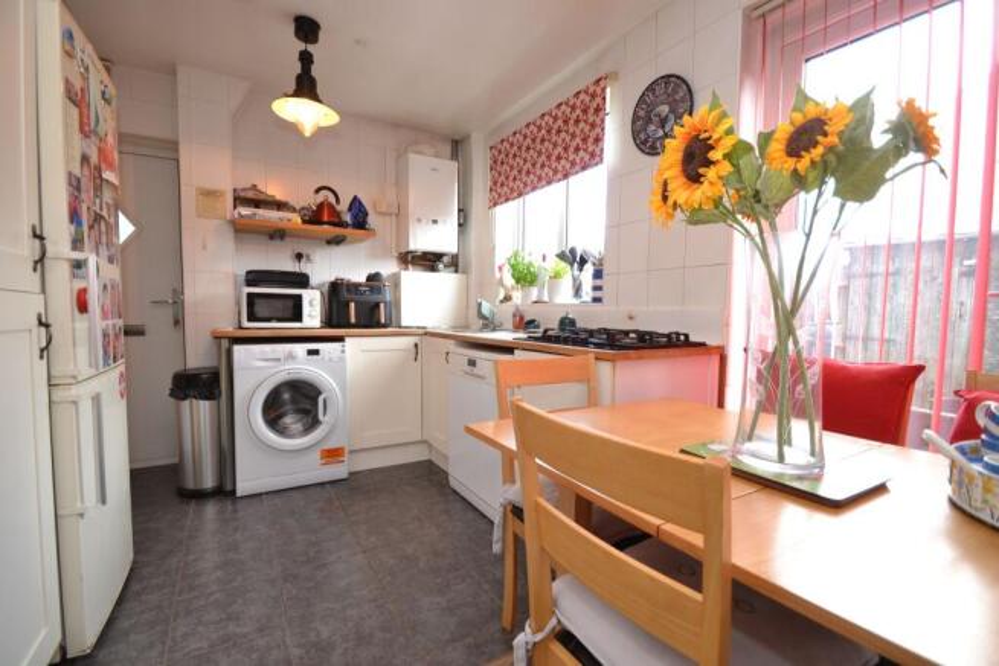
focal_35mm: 15
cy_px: 333
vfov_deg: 77.4
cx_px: 500
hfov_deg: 100.4
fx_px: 416
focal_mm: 10
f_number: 4
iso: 400
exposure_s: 1/60
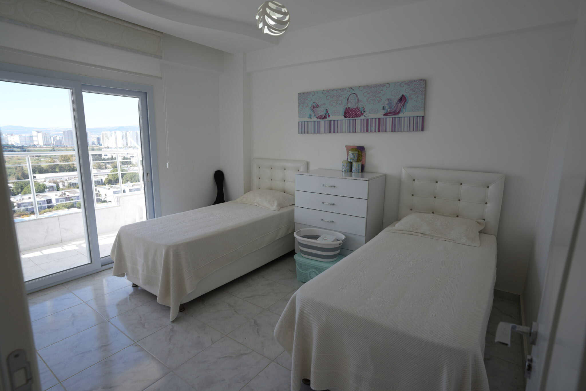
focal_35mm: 19
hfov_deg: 86.9
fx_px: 309
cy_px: 196
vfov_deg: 64.5
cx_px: 293
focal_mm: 19
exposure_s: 1/200
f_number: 4.5
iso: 100
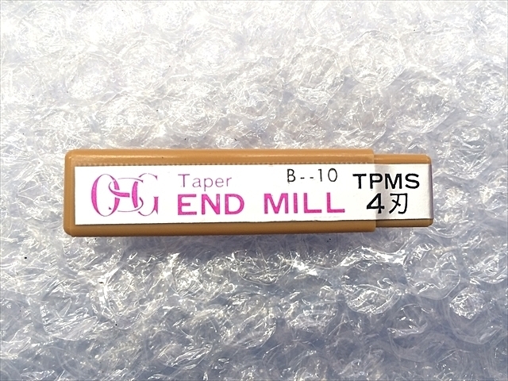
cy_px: 190
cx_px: 254
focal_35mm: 29
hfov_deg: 61.7
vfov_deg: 48.2
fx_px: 426
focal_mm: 4.15
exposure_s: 1/30
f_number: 2.2
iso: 80
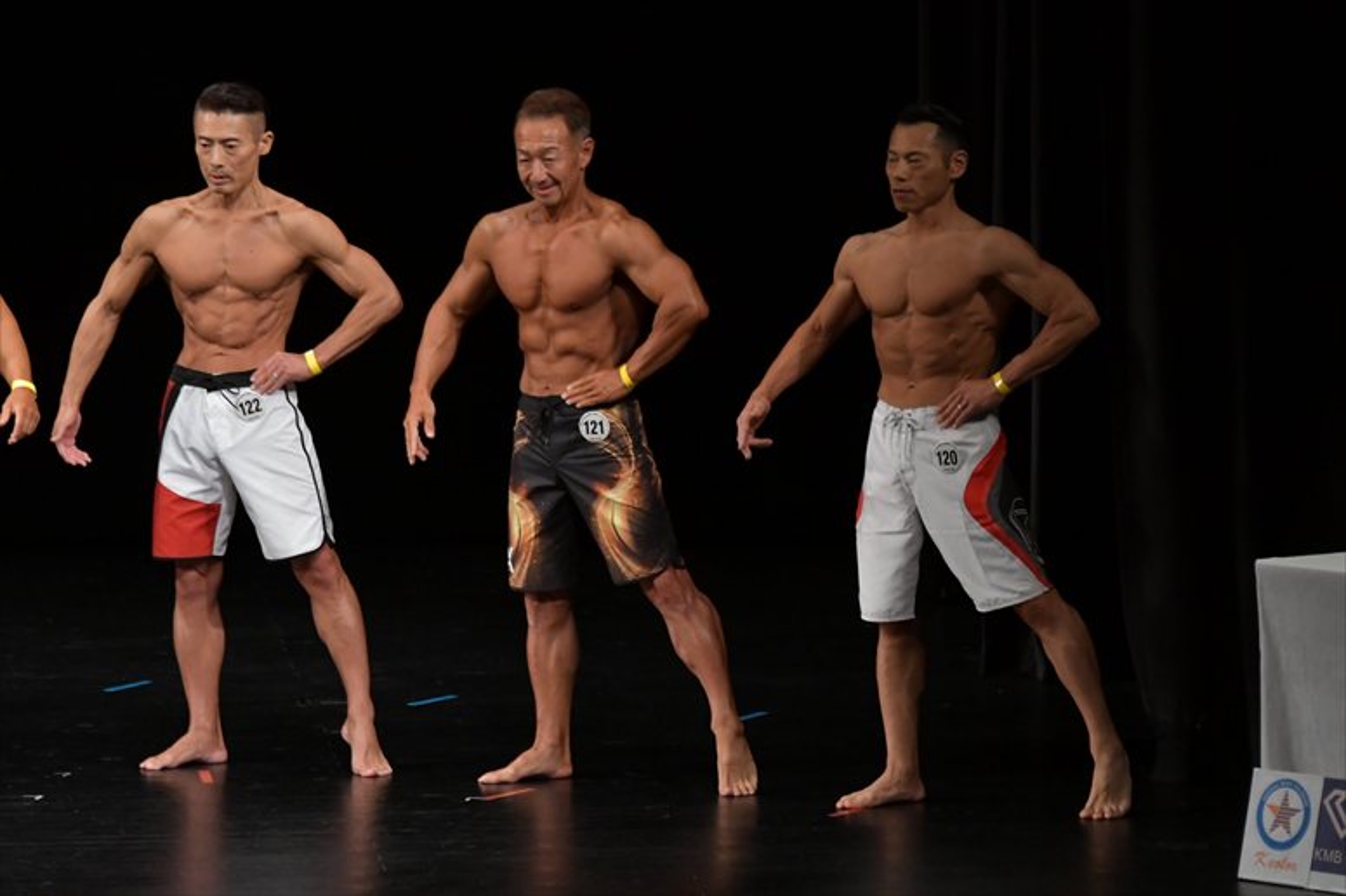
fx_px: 9530
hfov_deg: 8.1
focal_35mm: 255
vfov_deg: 5.4
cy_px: 448
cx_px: 673
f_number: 5.6
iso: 3200
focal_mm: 170
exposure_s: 1/400
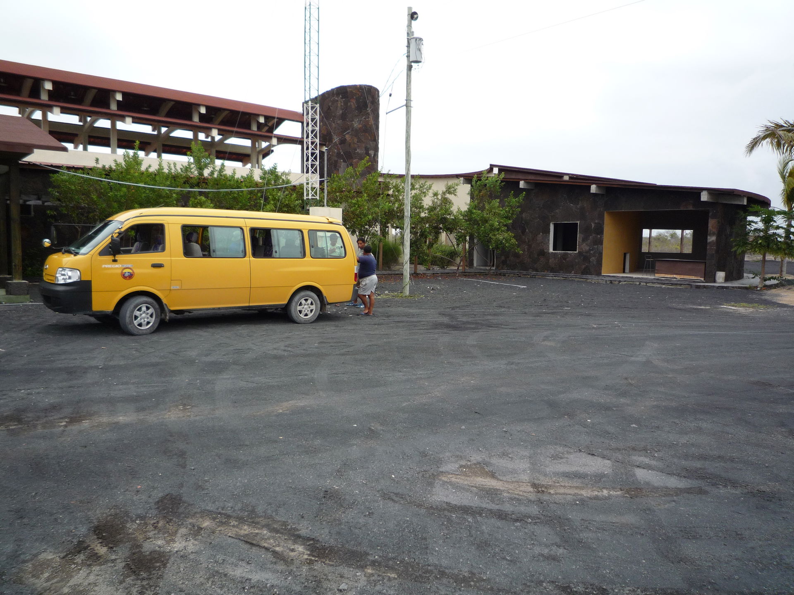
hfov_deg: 69.4
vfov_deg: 54.9
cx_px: 397
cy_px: 298
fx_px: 573
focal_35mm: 25
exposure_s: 1/640
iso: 100
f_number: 3.2
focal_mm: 4.4
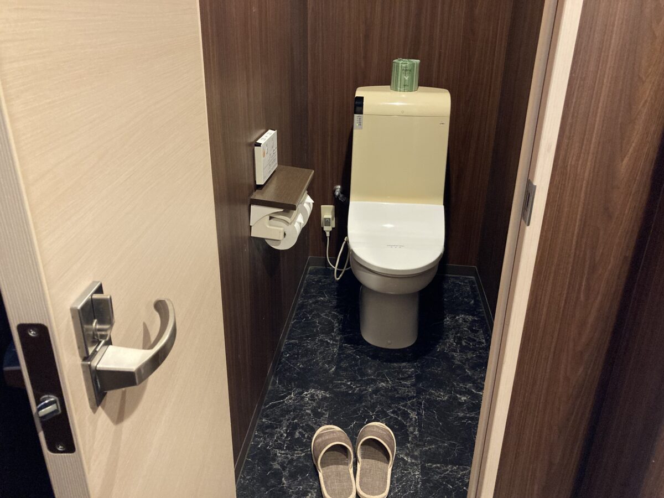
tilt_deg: -23.7
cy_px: 249
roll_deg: -0.9
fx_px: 537
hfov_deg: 63.4
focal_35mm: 28
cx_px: 332
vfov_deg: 49.7
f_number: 1.8
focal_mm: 3.99
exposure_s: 1/37
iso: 400
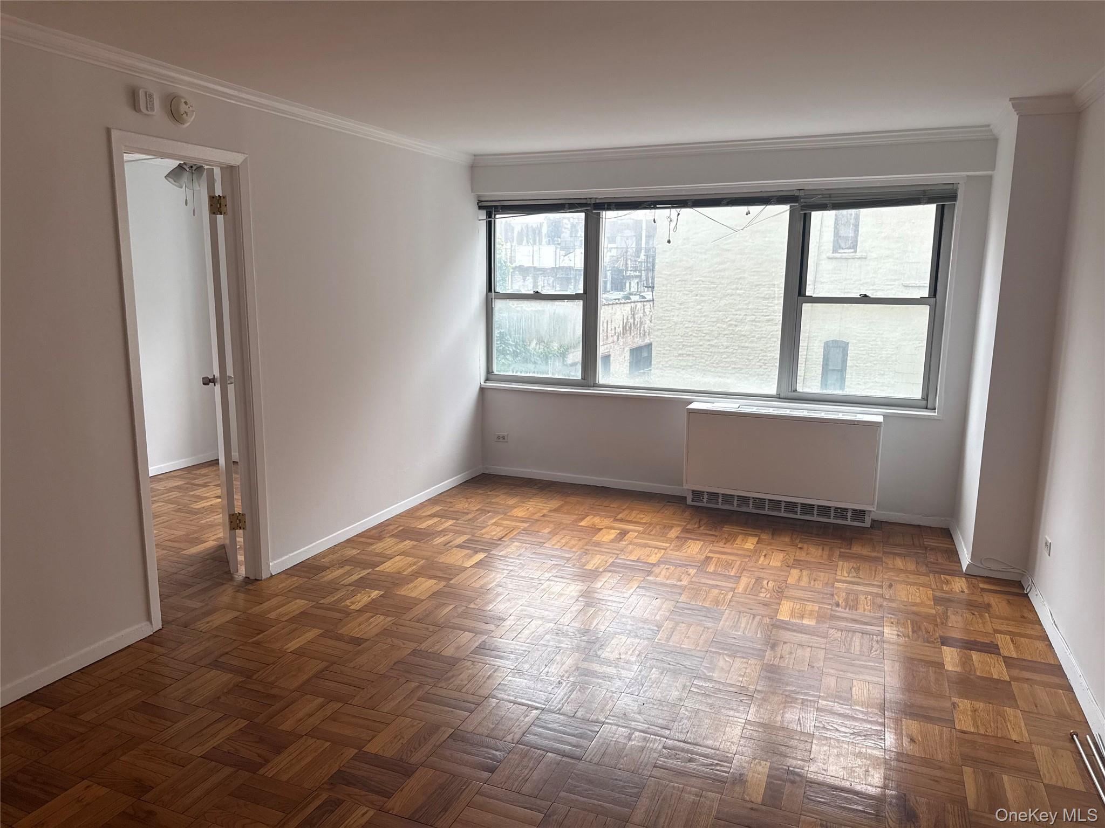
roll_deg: -0.1
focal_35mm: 24
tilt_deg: -9.9
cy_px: 414
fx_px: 766
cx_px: 552
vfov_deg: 56.8
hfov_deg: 71.6
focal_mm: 6.76
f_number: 1.78
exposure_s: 1/120
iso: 125
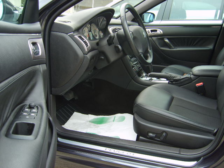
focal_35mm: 35
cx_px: 112
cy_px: 84
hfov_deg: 52.6
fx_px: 226
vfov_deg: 40.7
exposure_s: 1/60
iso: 50
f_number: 2.8
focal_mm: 5.8
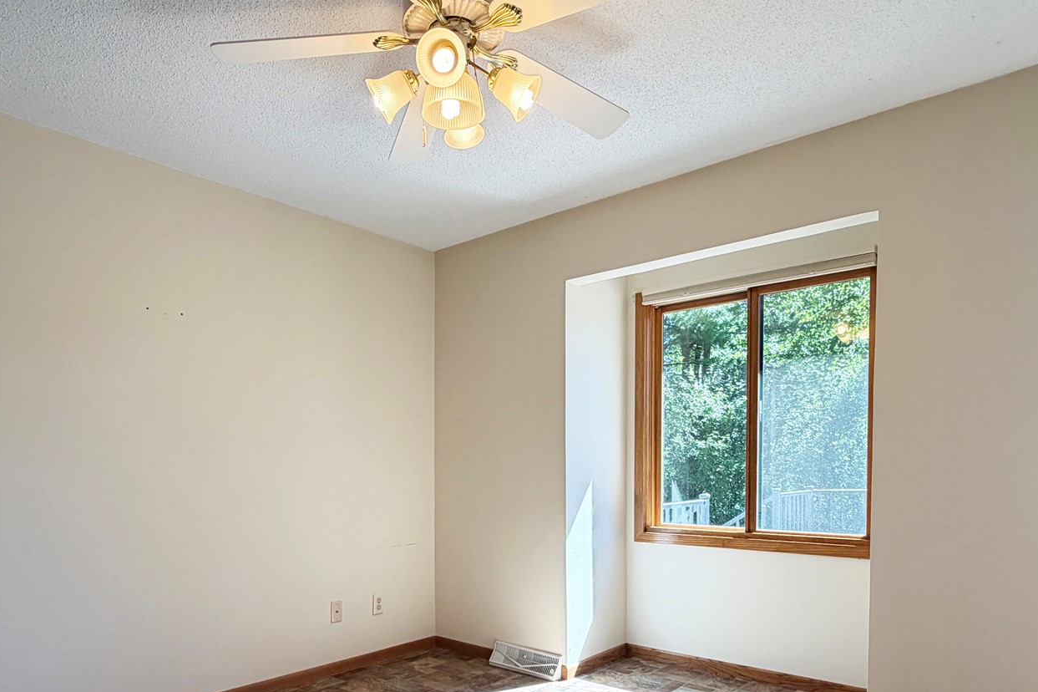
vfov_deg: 51.6
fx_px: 692
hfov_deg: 73.7
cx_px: 489
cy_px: 488
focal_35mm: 24
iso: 80
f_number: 2.2
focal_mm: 2.22
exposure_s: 1/120
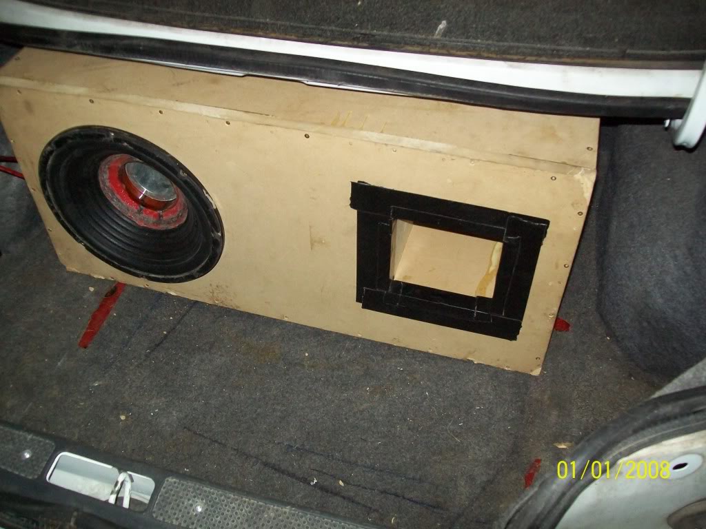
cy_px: 264
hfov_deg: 51.4
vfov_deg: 39.7
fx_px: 734
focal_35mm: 36
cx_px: 353
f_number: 2.7
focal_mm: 6
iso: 160
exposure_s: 1/60
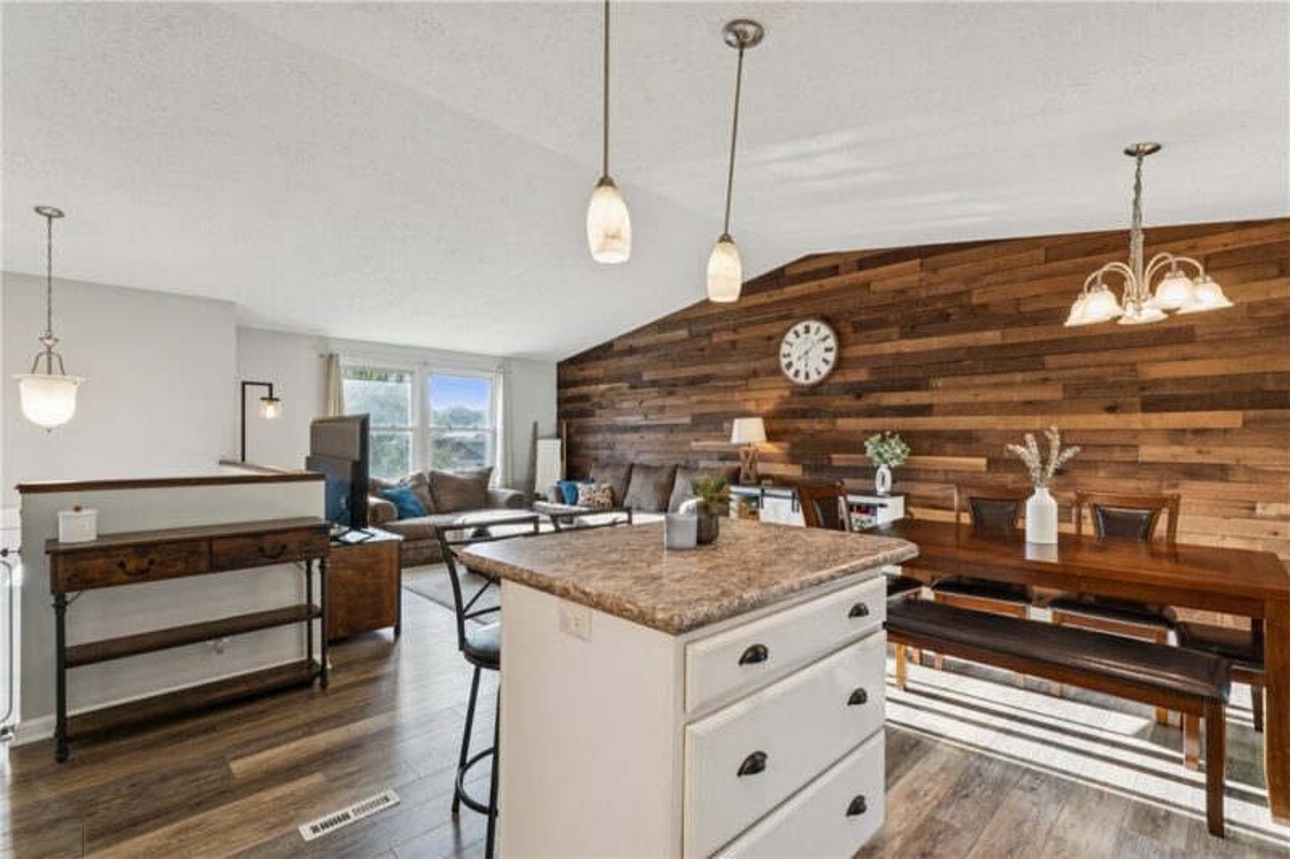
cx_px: 645
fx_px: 584
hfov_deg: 95.7
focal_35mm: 16
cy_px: 430
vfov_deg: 72.7
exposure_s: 1/10
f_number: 13
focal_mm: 16.3
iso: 400
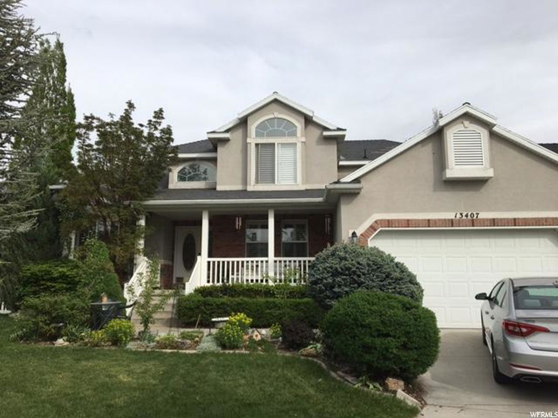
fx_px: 467
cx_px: 279
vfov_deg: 48.2
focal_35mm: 29
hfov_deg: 61.7
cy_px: 209
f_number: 2.2
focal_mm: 4.15
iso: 25
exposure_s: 1/1570
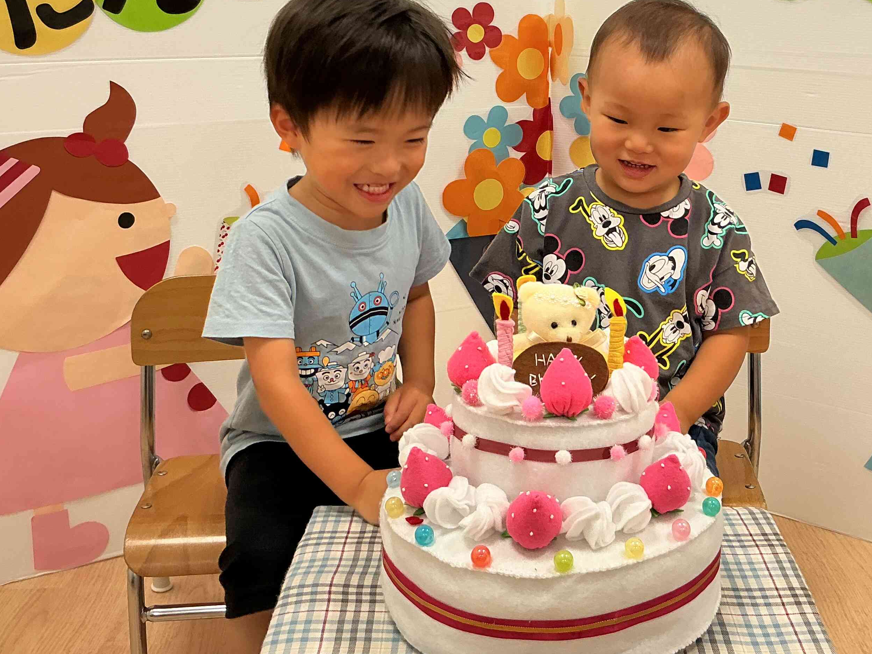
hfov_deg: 40.1
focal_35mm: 47
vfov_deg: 30.5
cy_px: 184
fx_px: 1184
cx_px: 560
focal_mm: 3
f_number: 1.8
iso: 32
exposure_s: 1/120
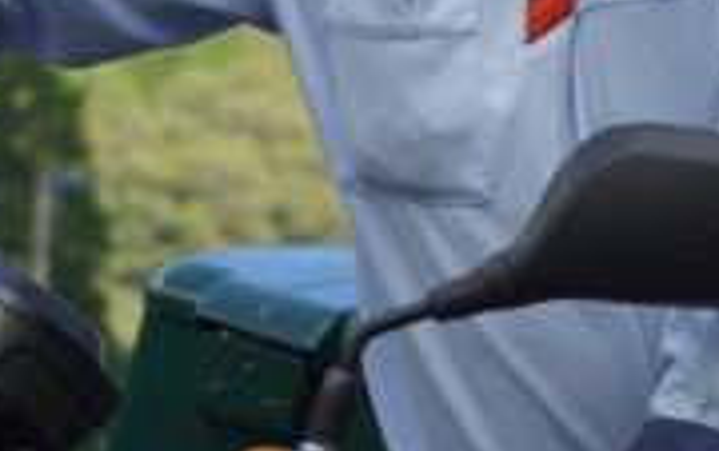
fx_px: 5622
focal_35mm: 287
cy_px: -144
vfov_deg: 4.6
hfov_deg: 7.3
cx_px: 56
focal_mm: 61
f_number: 5.6
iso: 100
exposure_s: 1/200
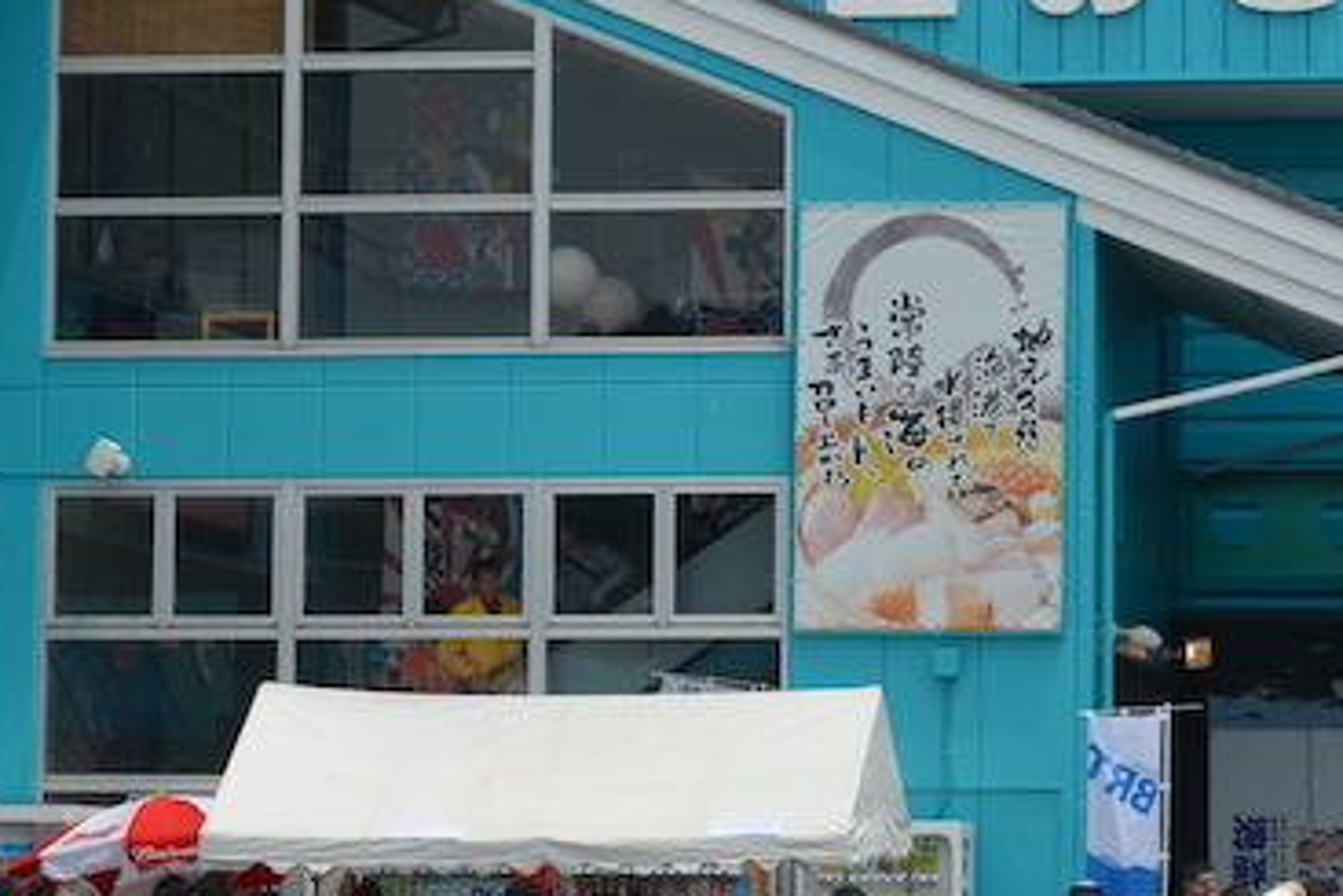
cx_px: 1241
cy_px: 413
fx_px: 5486
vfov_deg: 9.3
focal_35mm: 147
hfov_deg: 13.8
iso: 100
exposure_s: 1/320
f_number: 9
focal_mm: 40
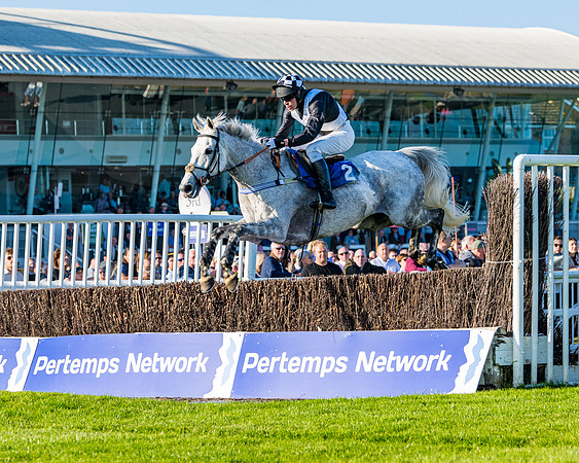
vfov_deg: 9.4
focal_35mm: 164
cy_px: 204
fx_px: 2817
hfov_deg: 11.7
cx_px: 272
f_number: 4
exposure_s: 1/1250
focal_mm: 98
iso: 200
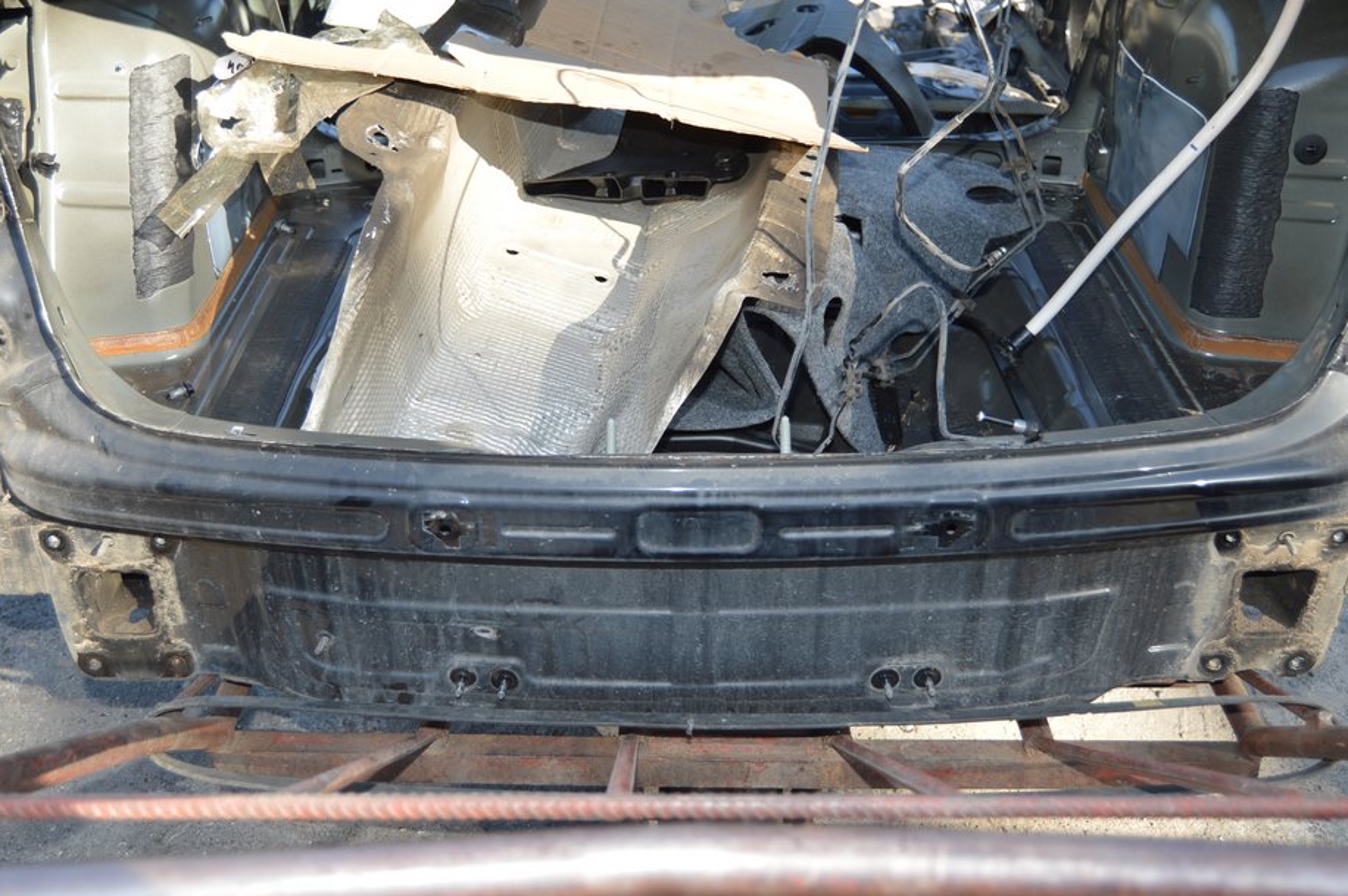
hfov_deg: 50.1
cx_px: 648
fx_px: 1442
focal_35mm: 39
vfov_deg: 34.5
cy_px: 408
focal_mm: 23
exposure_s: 1/160
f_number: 4
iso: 100
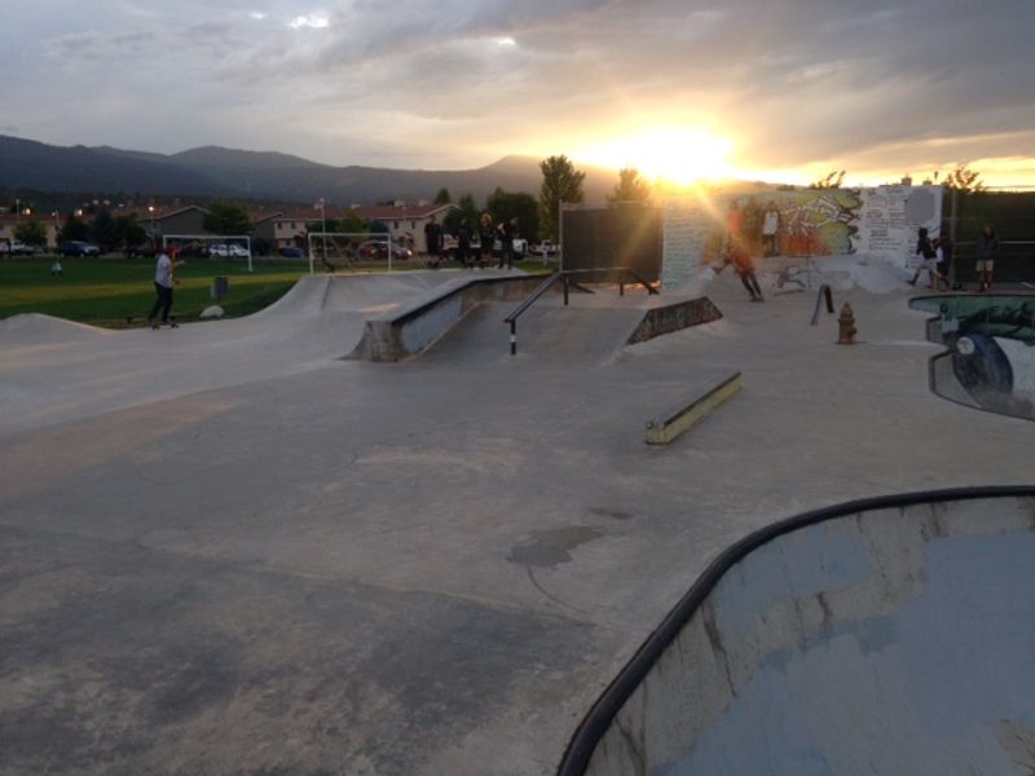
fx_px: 987
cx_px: 518
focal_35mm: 33
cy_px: 388
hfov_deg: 55.4
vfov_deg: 42.9
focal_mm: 4.12
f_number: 2.4
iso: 64
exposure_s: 1/120
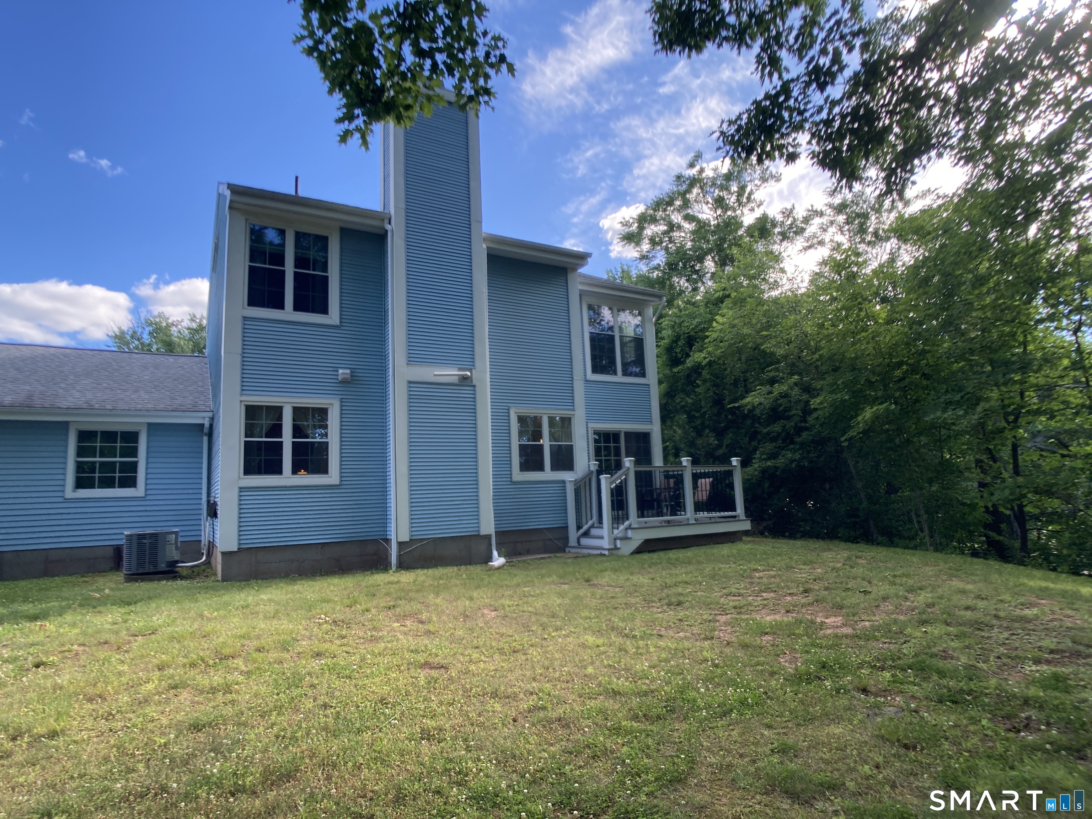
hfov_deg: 63.4
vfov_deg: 49.7
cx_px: 546
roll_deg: +1.2
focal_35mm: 28
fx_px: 883
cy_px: 410
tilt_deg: +7.5
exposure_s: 1/454
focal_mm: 3.99
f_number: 1.8
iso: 20
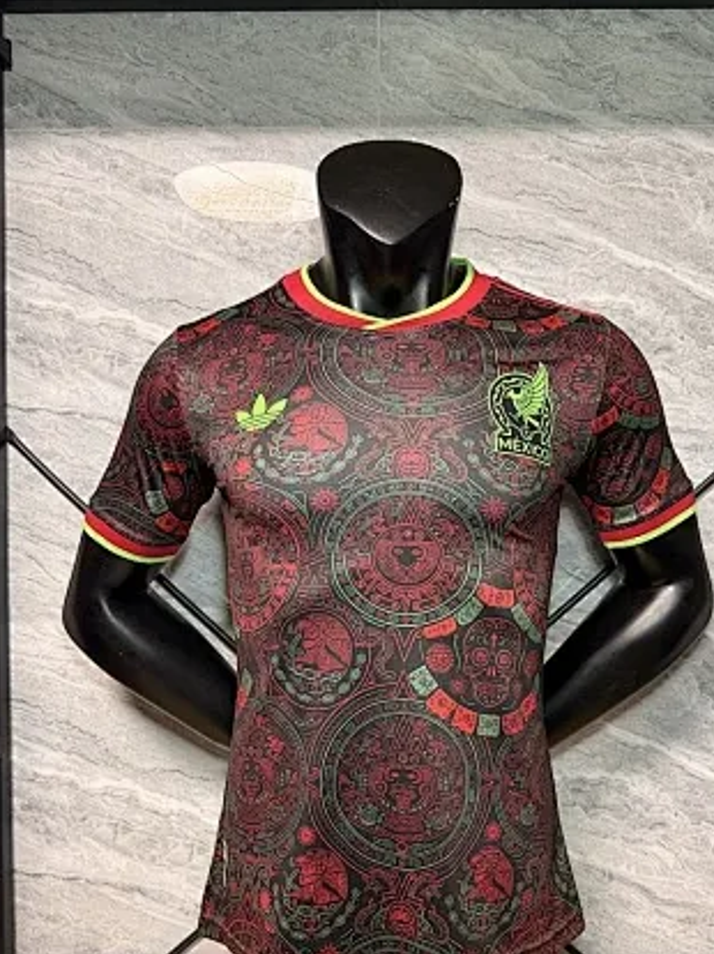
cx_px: 383
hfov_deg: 48.1
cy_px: 537
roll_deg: -0.6
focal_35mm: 29
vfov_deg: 61.5
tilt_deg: -1.0
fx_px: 798
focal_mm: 6.76
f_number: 1.78
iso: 250
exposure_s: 1/50
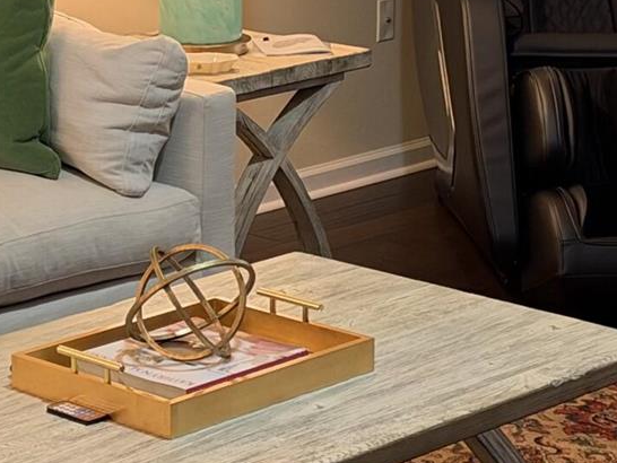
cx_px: 41
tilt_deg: -13.3
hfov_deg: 14.4
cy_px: 171
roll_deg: +1.0
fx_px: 2407
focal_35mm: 135
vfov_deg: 11.0
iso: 250
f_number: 1.48
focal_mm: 6.93
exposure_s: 1/60
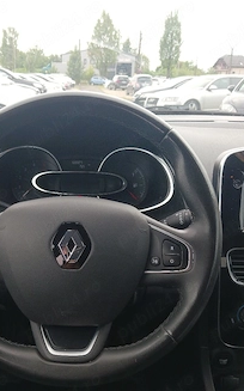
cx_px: 86
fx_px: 373
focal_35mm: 35
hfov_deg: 36.0
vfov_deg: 55.0
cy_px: 231
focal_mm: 4
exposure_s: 1/50
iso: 32
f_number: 1.8
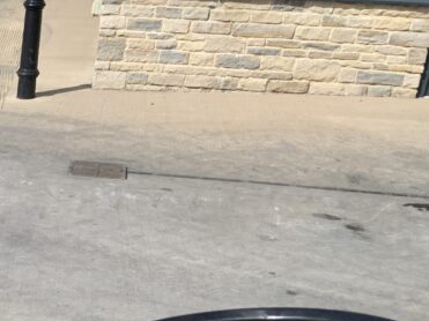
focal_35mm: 80
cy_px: 324
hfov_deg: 22.0
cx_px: -130
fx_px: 991
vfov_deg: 18.0
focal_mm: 3
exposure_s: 1/1730
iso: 16
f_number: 1.8
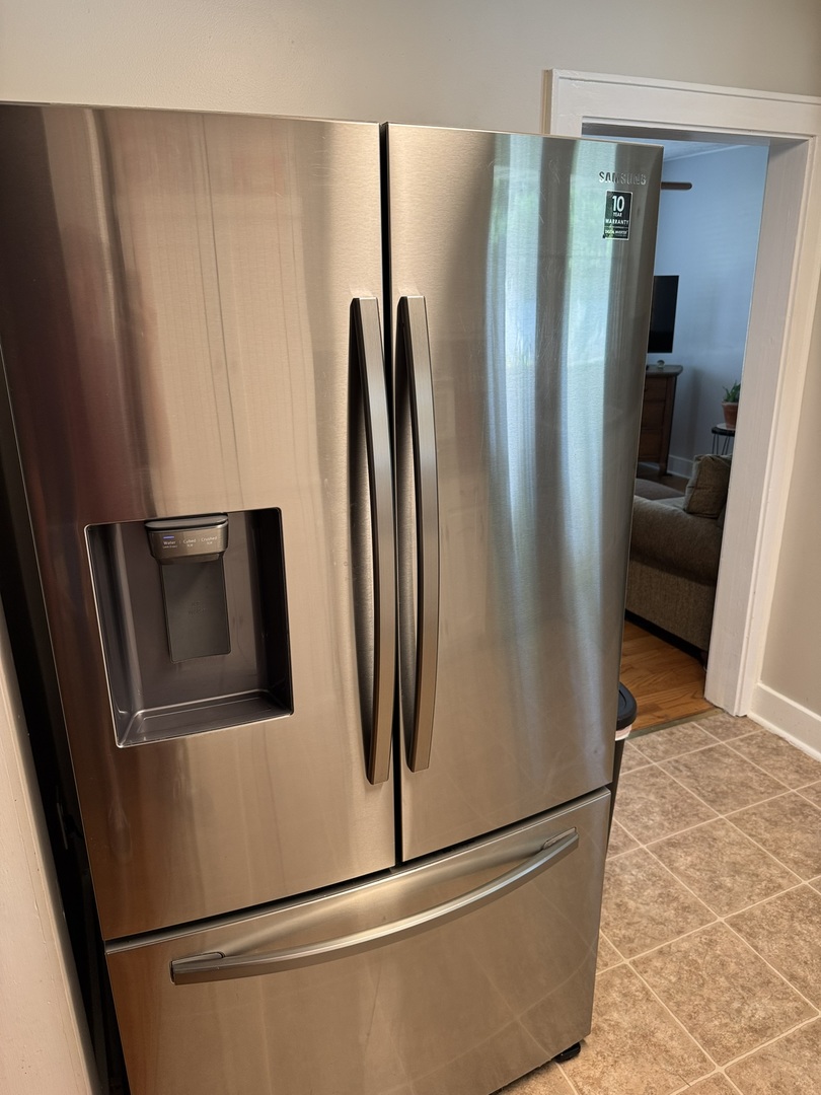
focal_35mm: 24
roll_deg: +3.1
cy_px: 548
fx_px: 759
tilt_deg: -18.4
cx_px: 410
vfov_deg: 71.6
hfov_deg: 56.8
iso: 125
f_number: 1.78
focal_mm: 6.76
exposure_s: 1/60
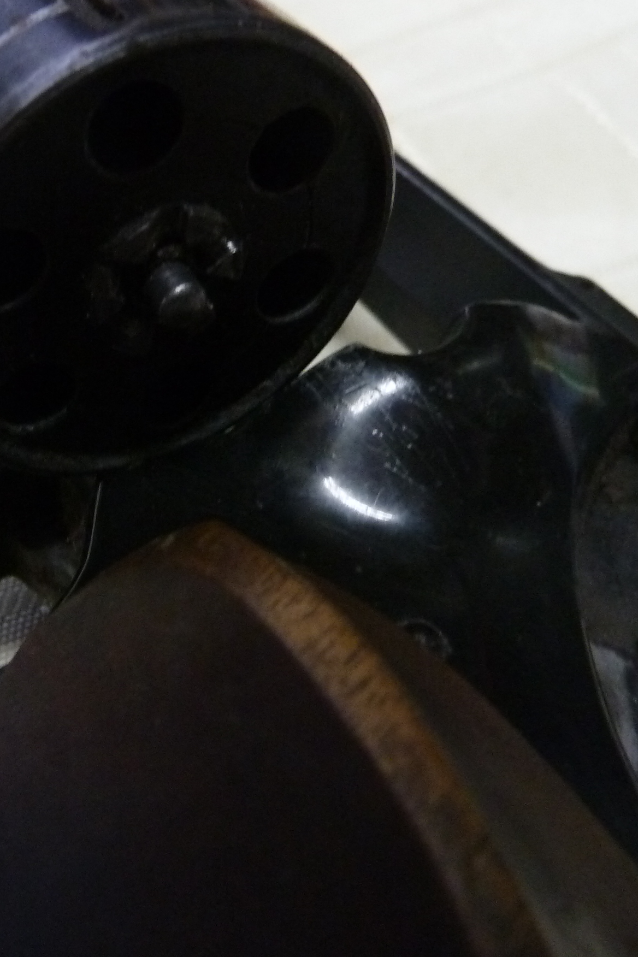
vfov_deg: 50.6
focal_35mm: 38
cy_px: 438
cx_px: 23
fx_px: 1010
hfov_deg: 32.6
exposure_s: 1/30
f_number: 3.3
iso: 400
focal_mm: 4.1
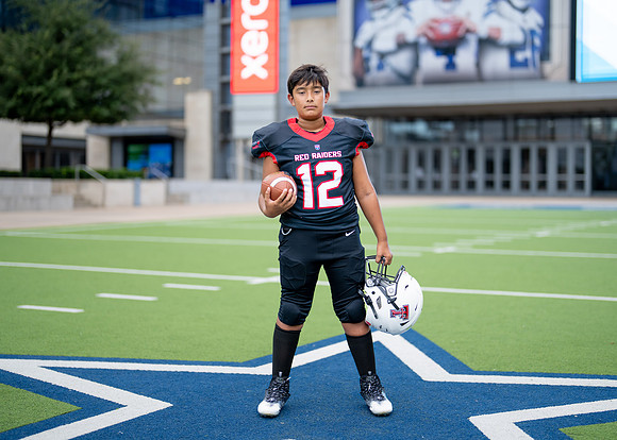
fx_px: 1048
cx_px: 335
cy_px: 211
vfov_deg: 23.7
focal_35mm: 60
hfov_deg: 32.8
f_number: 1.2
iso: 100
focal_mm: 50
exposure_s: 1/1250
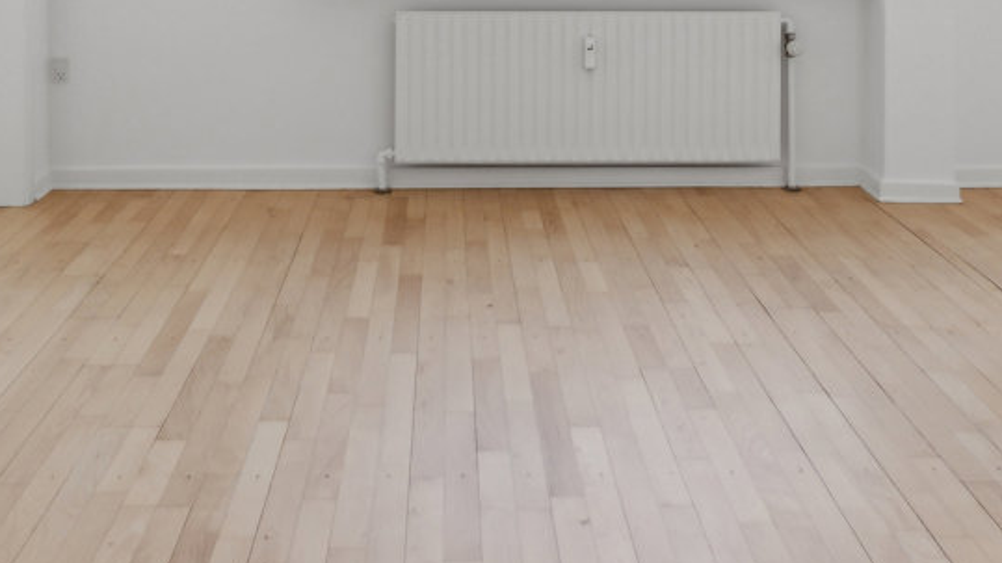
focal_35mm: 49
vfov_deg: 22.4
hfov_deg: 42.1
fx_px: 1302
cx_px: 483
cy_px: -124
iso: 200
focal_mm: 14
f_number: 8
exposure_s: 1/50
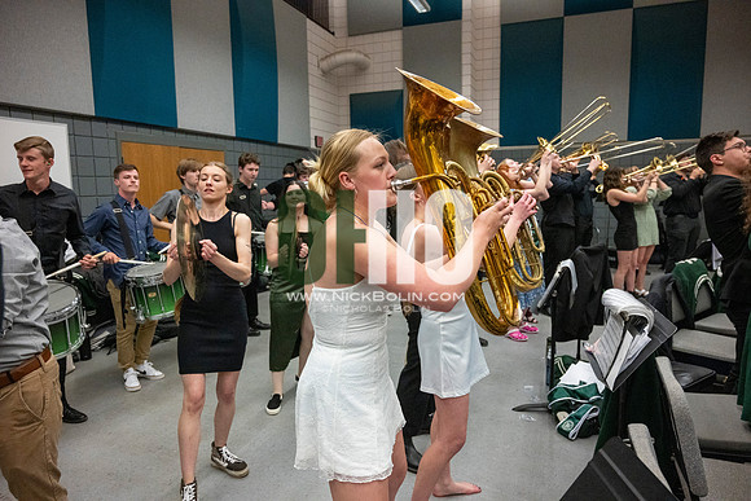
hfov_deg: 73.7
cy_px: 250
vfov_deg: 53.2
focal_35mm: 24
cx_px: 376
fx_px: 501
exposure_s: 1/500
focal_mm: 24
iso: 10000
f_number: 4
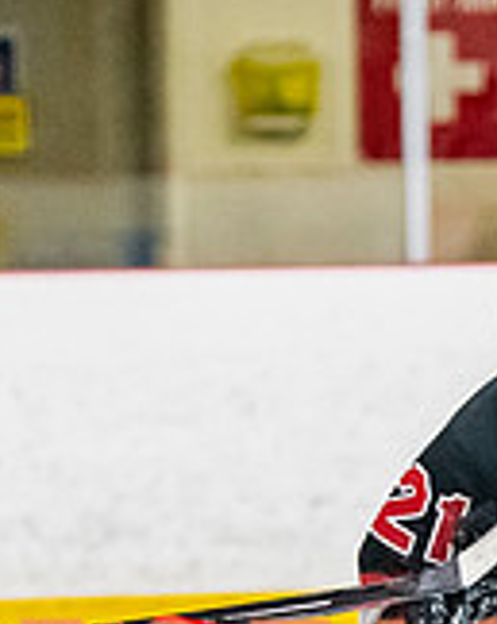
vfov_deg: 3.7
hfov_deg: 3.0
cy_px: 655
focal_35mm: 520
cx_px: 666
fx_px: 9588
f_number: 3.2
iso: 2500
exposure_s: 1/800
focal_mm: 102
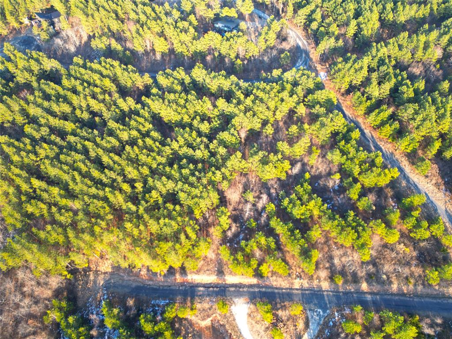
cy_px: 170
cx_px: 226
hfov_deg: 71.6
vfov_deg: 56.8
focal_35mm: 24
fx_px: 313
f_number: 1.7
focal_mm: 6.72
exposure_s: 1/240
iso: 110
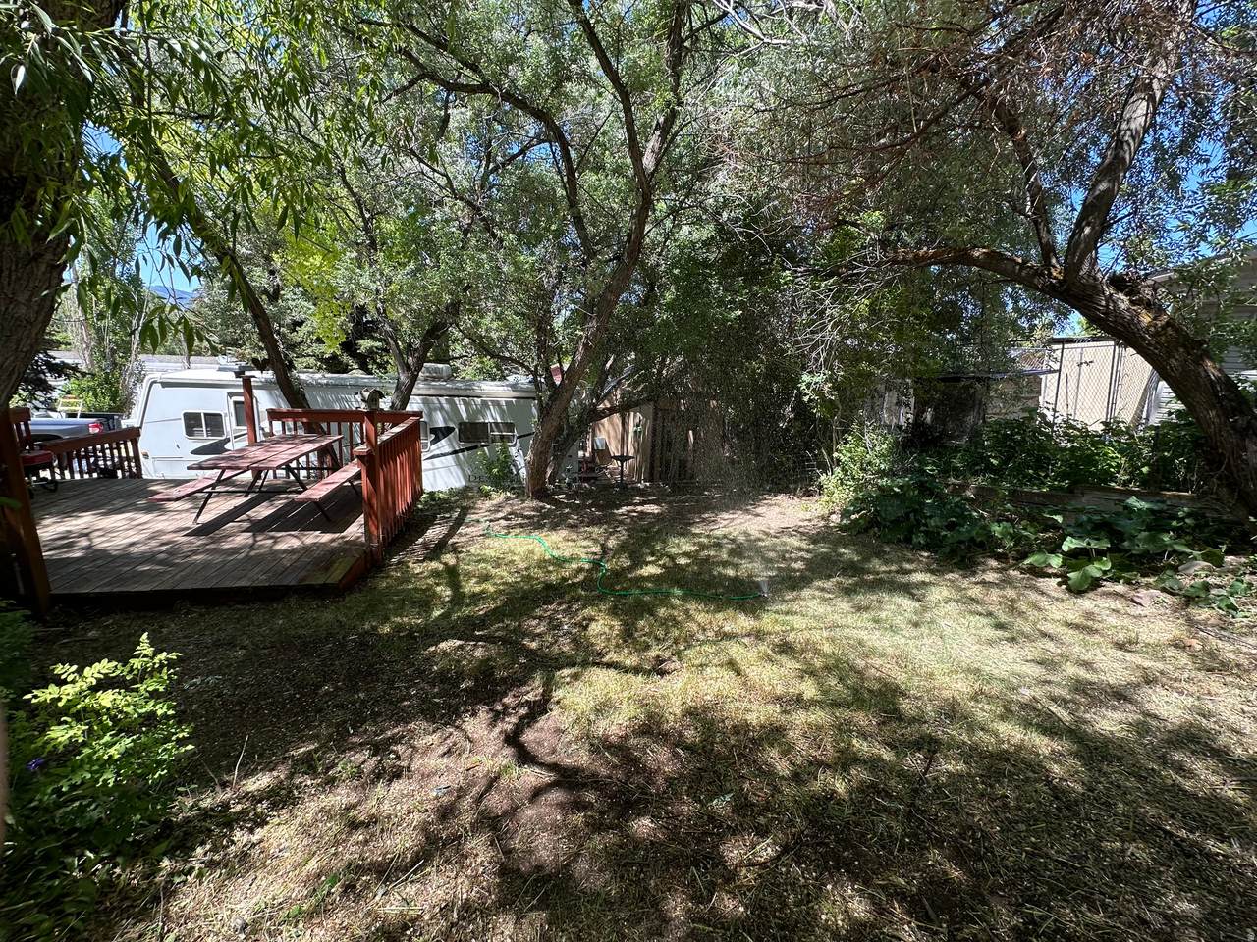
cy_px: 471
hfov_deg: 102.1
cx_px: 628
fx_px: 508
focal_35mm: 14
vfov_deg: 85.7
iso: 40
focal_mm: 2.22
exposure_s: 1/274
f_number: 2.2
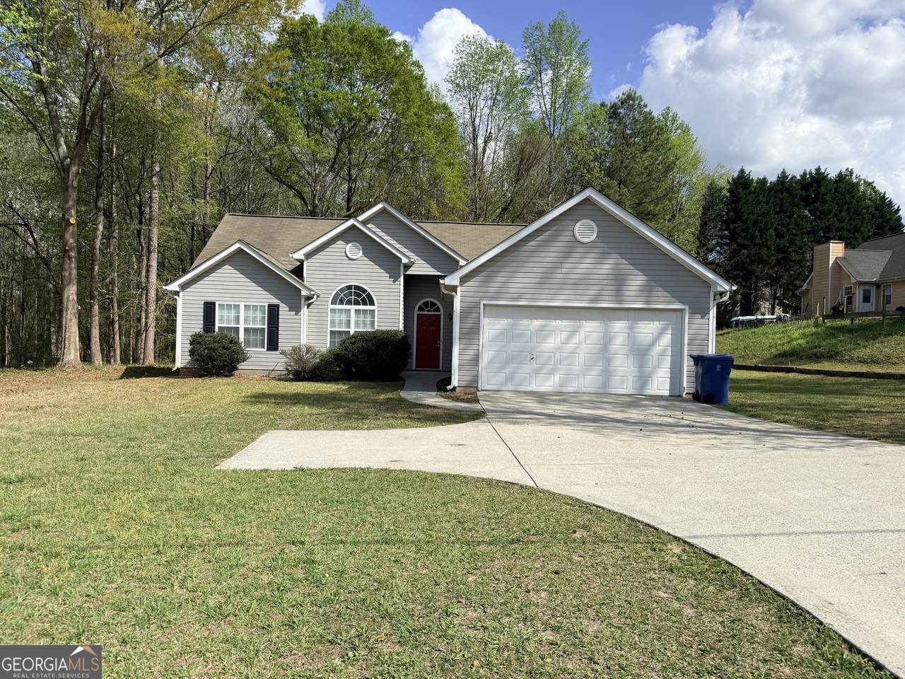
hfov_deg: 71.6
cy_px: 340
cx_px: 452
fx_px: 627
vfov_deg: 56.8
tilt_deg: +0.7
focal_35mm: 24
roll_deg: -1.5
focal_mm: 6.76
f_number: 1.78
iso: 80
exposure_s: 1/5319
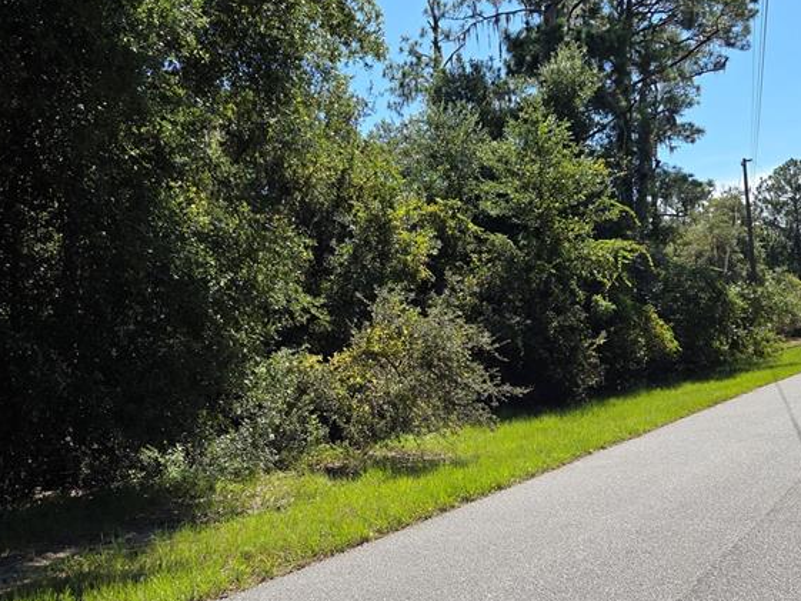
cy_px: 348
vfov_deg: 34.3
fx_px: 972
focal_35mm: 42
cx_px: 353
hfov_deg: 44.7
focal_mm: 5.4
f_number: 1.8
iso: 80
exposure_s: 1/3892
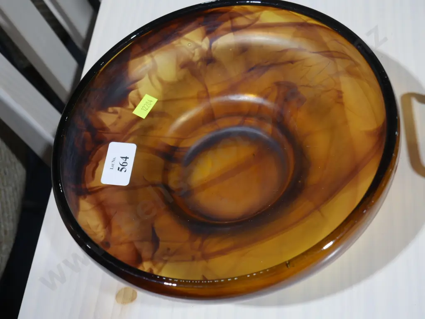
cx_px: 212
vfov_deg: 28.0
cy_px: 160
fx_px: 638
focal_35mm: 52
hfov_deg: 36.8
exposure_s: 1/60
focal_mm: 26
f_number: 5.3
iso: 500
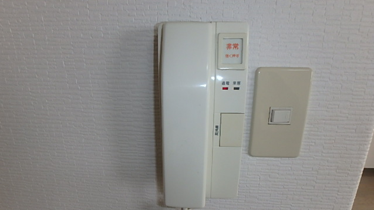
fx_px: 228
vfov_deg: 48.8
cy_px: 137
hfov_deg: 78.7
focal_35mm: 23
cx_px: 187
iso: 200
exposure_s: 1/30
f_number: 6
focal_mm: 3.7
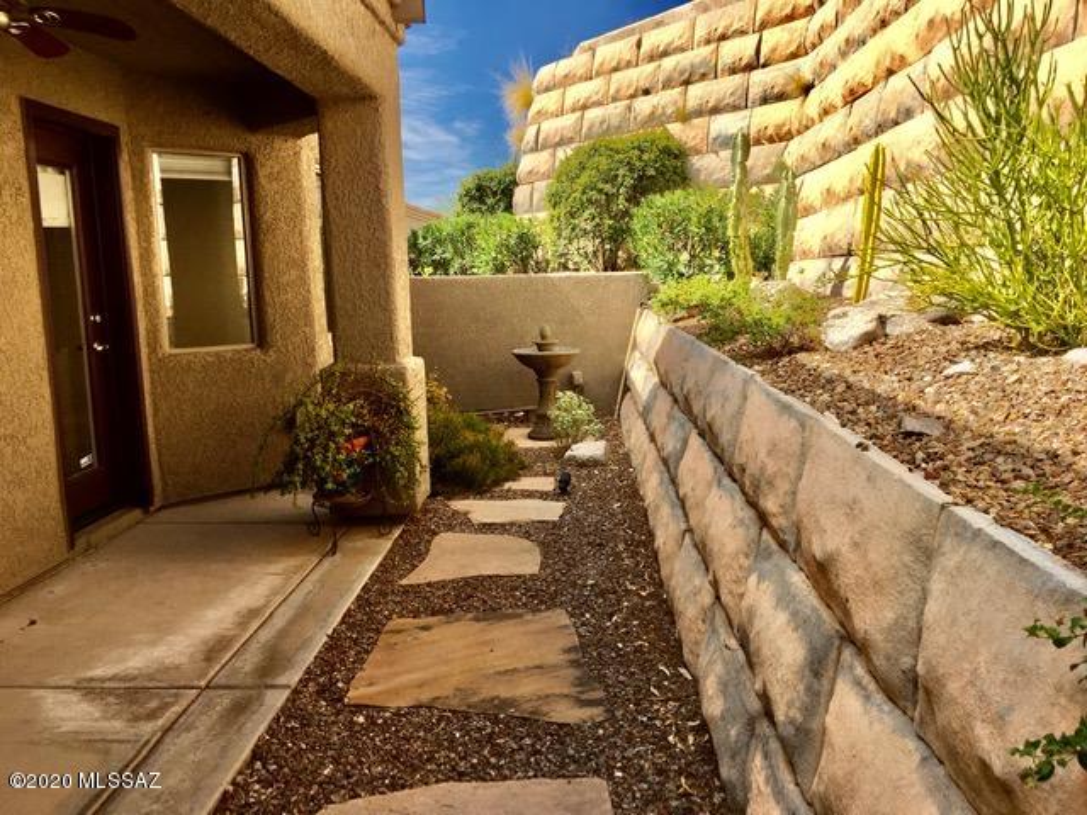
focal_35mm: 29
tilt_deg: -8.8
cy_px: 408
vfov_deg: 48.2
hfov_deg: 61.7
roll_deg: +1.8
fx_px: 911
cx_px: 544
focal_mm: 4.15
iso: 25
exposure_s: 1/1479
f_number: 2.2
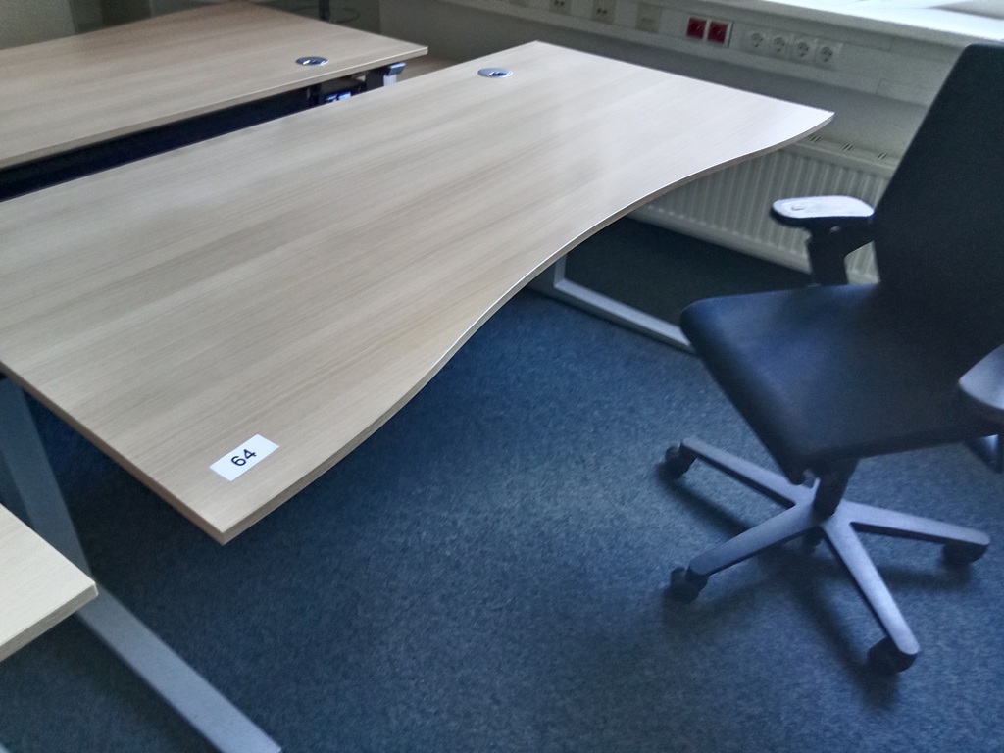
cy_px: 376
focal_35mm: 27
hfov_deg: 65.3
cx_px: 502
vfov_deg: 51.4
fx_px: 783
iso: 545
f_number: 2.2
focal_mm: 3.65
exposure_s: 1/25
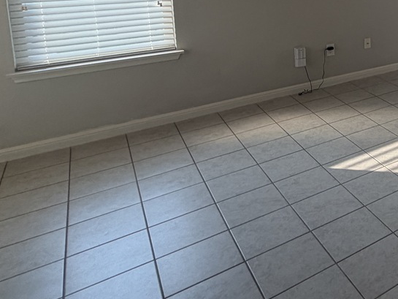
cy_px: -8
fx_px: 426
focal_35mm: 37
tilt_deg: -4.1
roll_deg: -0.5
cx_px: 491
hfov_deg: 36.8
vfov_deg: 34.7
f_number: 2.2
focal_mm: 2.22
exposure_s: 1/120
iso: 100
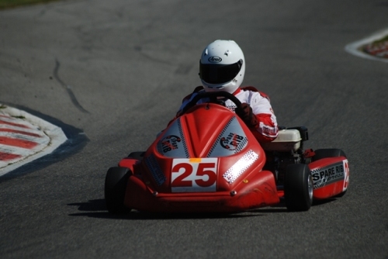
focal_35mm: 292
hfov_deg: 7.0
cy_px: 130
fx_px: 3154
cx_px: 194
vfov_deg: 4.7
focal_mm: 195
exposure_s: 1/1600
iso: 100
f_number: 5
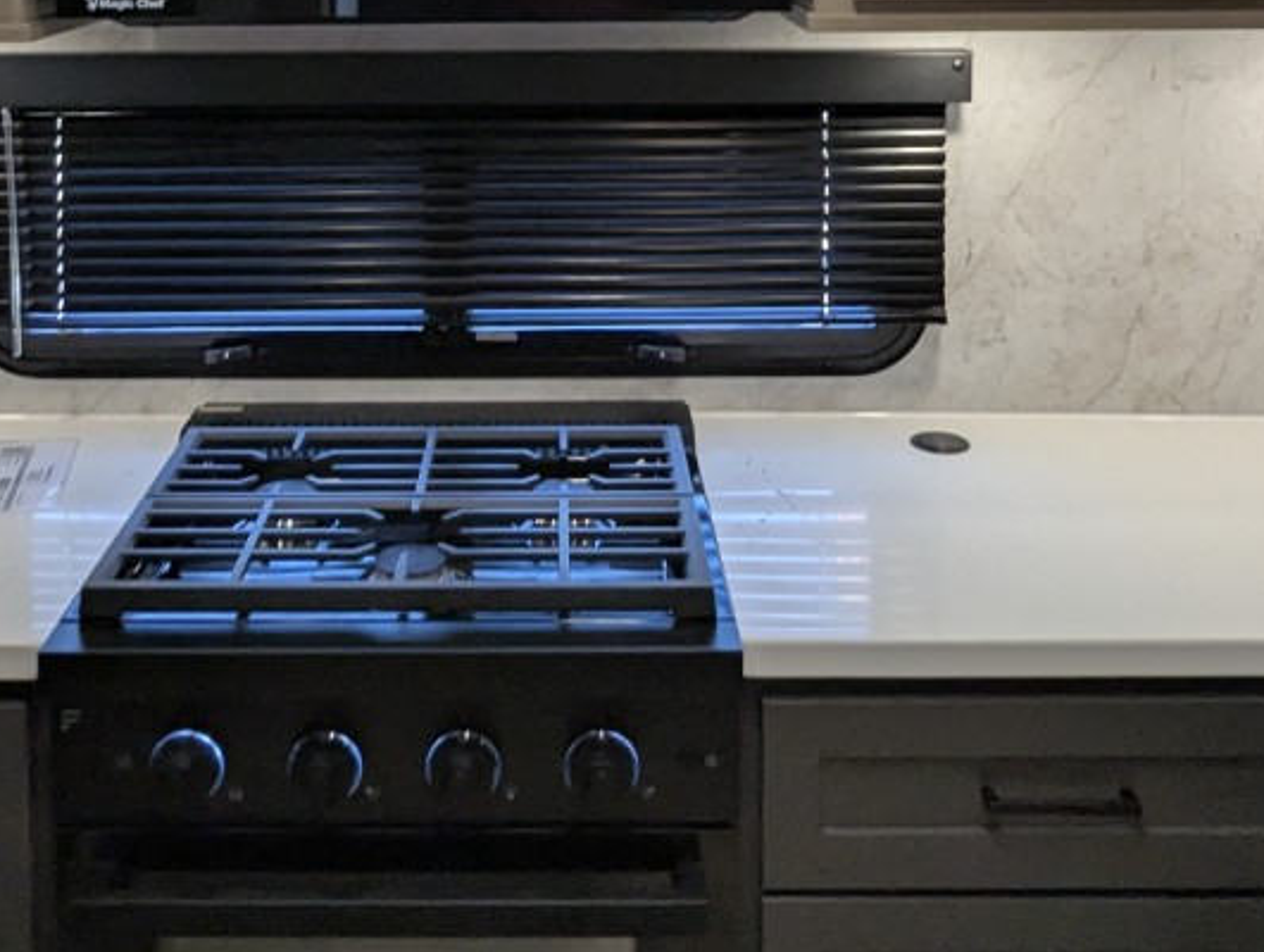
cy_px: -21
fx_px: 1536
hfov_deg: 44.6
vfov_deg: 31.6
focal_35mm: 42
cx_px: 556
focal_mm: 2.35
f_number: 2.2
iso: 236
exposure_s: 1/51
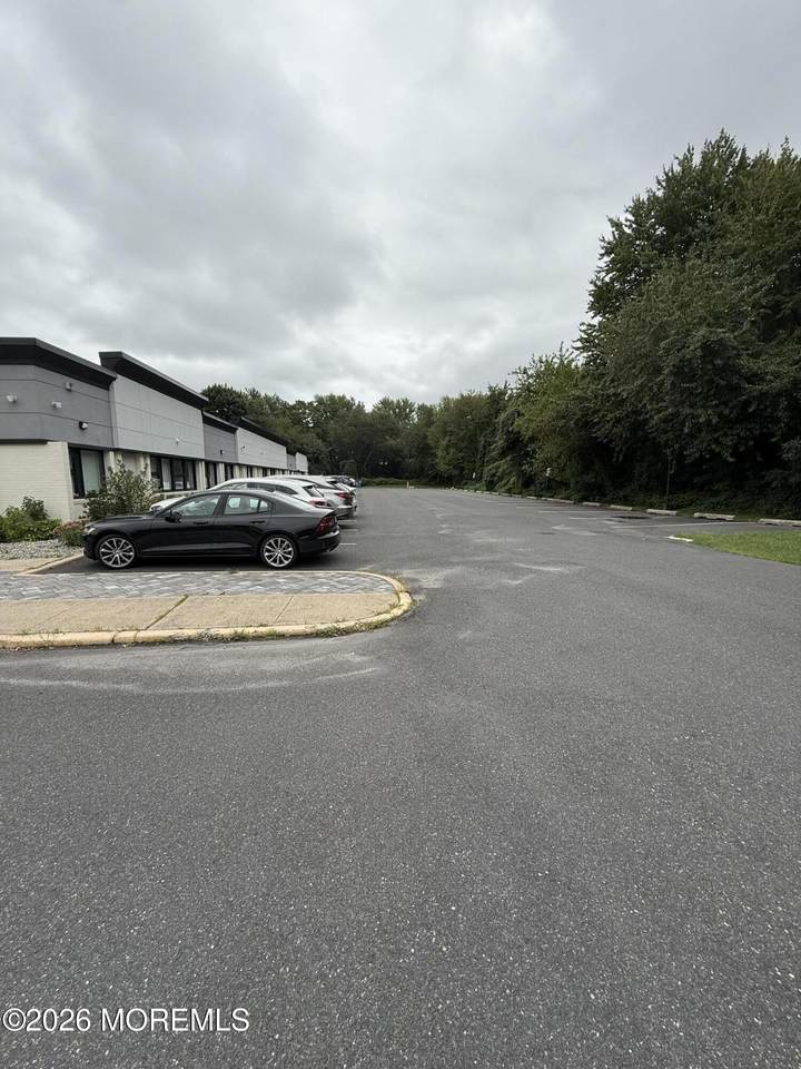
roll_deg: +1.1
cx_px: 400
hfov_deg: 85.7
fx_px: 432
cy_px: 534
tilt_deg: -7.0
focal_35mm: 14
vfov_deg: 102.1
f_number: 2.2
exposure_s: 1/2165
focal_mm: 2.22
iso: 50
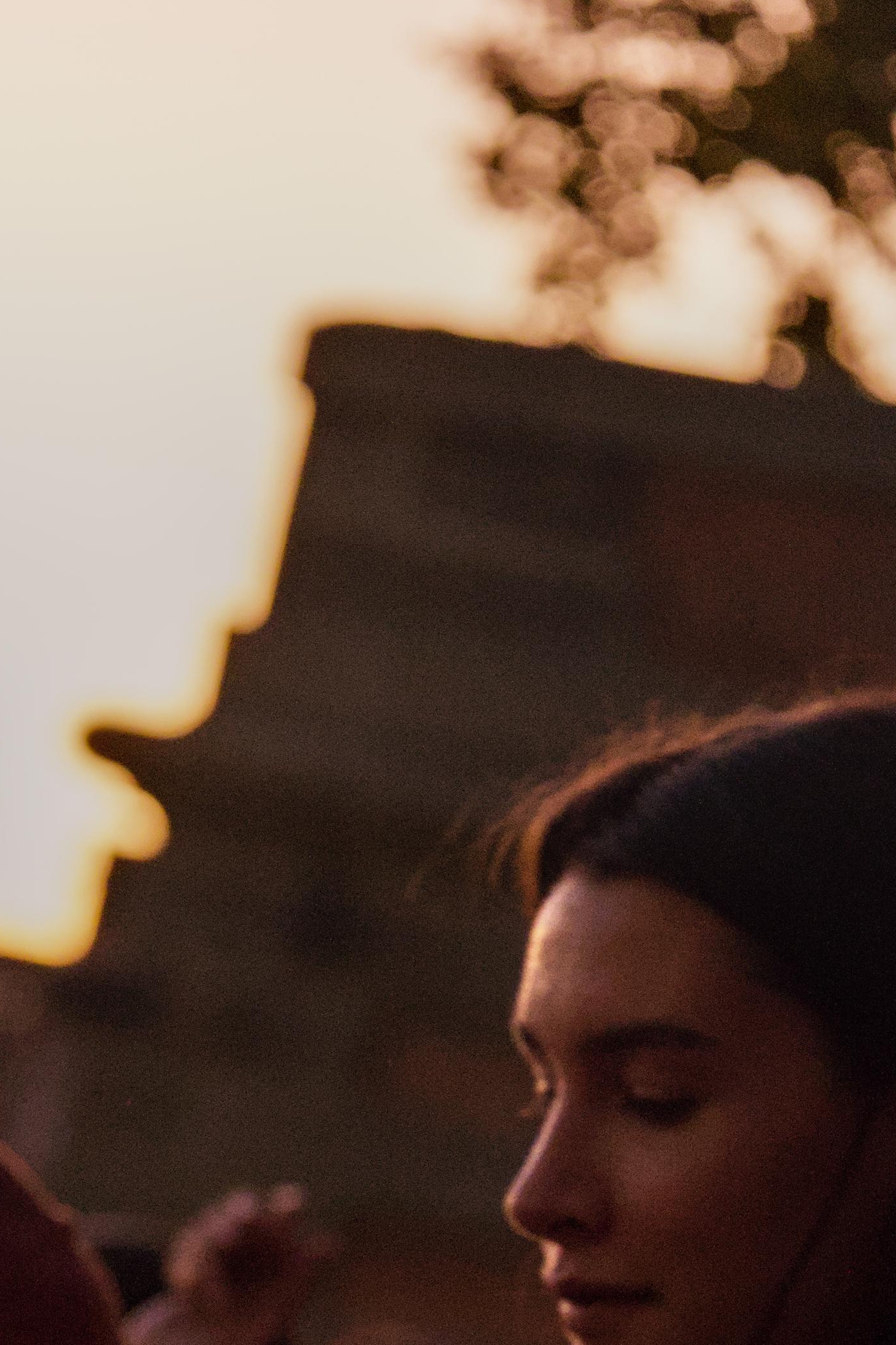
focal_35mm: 306
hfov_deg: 4.5
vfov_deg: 6.7
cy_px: 1053
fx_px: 11425
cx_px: 204
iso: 12800
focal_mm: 110.3
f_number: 4.2
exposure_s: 1/125
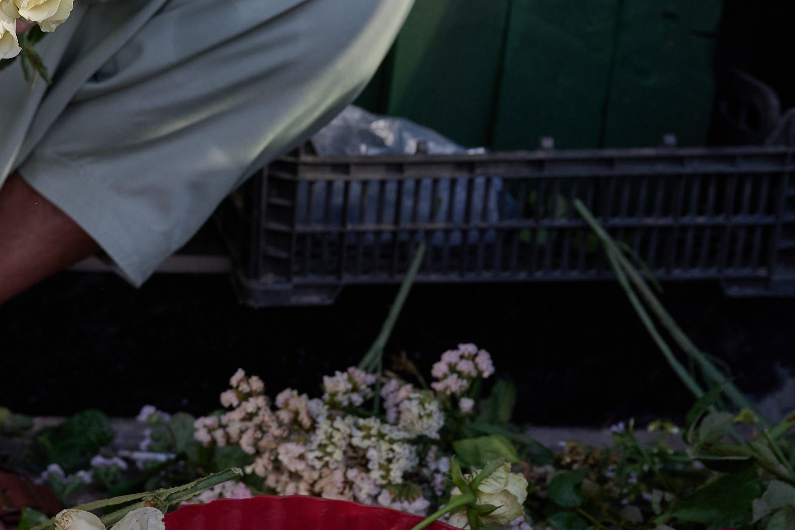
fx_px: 2061
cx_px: -142
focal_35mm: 93
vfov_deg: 14.6
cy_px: 164
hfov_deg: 20.5
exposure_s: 1/320
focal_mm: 34.5
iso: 200
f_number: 5.6
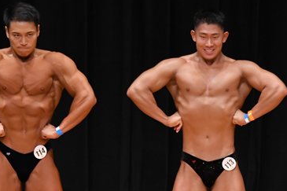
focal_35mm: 542
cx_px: 168
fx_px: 4319
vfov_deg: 2.5
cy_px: 162
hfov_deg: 3.8
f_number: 5.6
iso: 3200
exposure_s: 1/400
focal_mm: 170
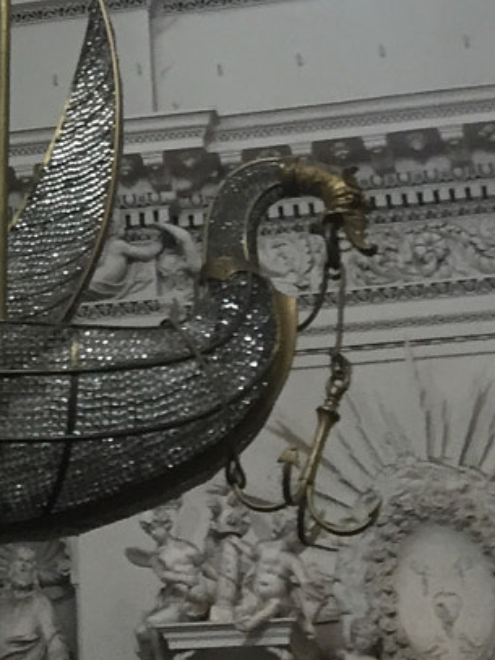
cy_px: -441
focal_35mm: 114
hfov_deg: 12.4
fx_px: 2175
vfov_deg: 15.4
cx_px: -248
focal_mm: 4.15
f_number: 2.2
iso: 100
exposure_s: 1/30
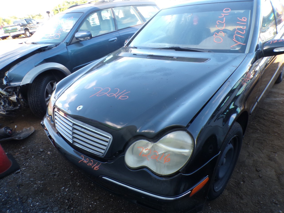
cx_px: 142
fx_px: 197
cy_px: 106
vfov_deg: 56.8
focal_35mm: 24
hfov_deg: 71.6
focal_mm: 4.3
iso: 100
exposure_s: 1/50
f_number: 4.4
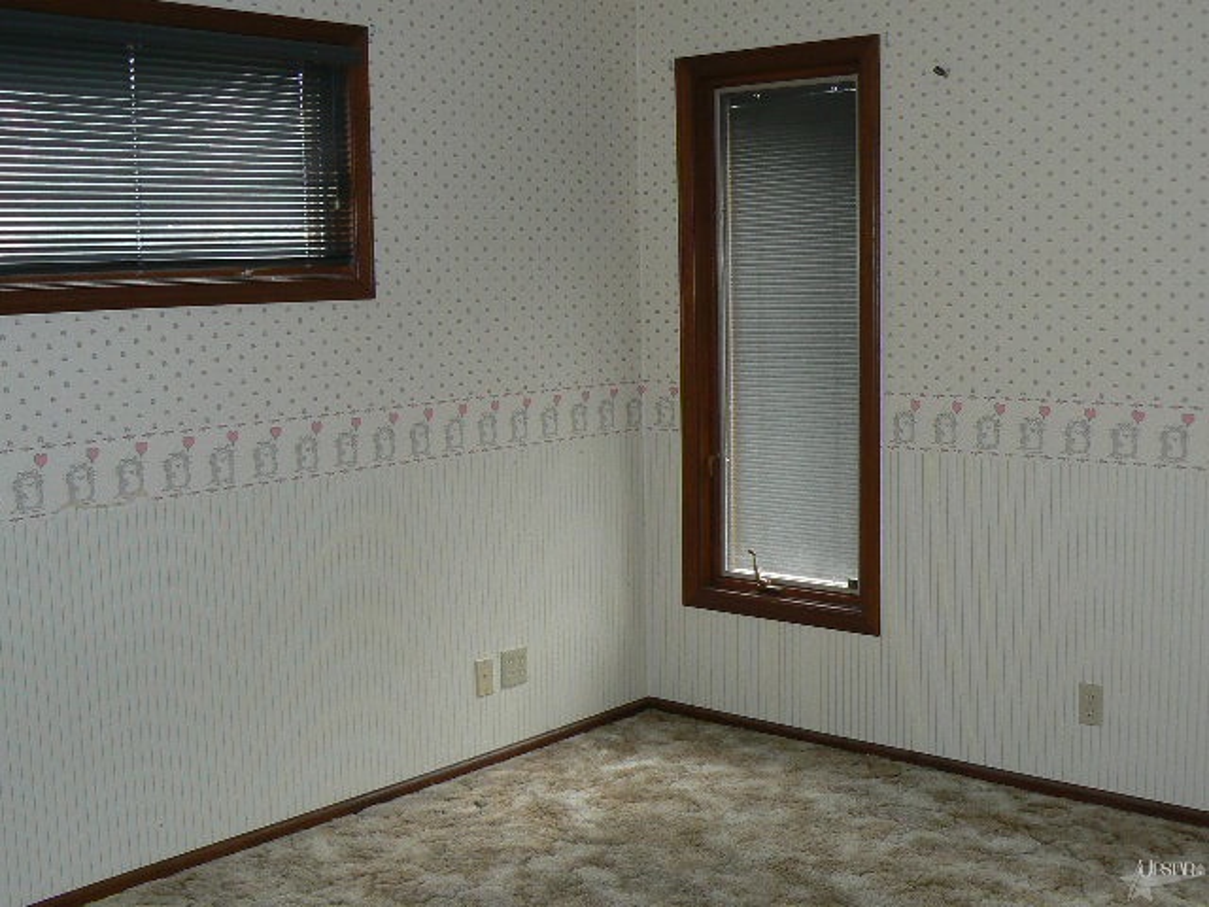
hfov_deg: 44.8
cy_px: 454
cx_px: 604
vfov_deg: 34.3
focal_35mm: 42
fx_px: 1467
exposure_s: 1/30
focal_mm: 6
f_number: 2.8
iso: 100
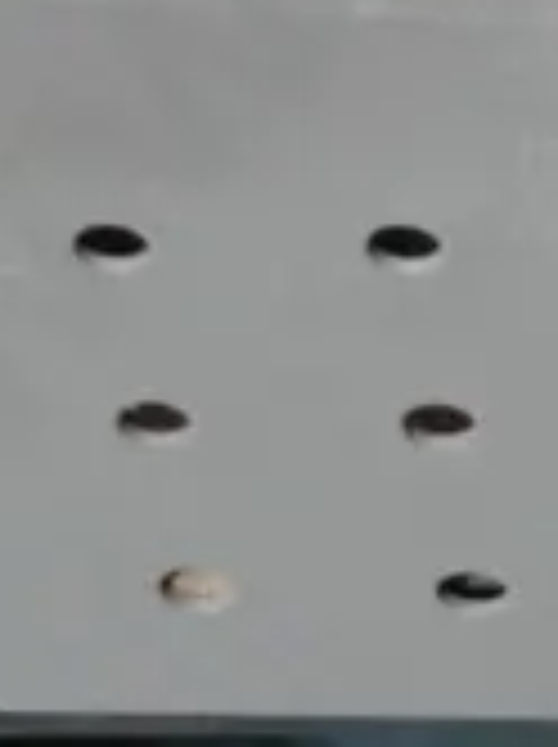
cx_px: 1280
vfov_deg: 6.0
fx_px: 6658
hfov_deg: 4.7
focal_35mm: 309
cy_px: -1395
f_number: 5.3
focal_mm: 25
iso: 2000
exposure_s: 1/60
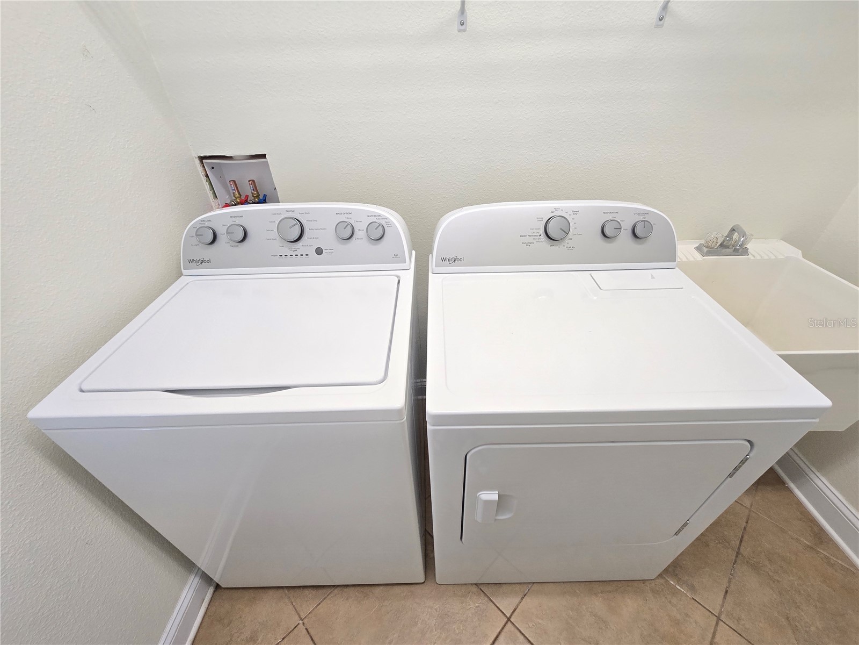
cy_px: 322
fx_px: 323
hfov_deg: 106.2
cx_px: 430
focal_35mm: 13
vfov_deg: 89.9
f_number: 2.2
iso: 200
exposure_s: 1/60
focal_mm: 2.2
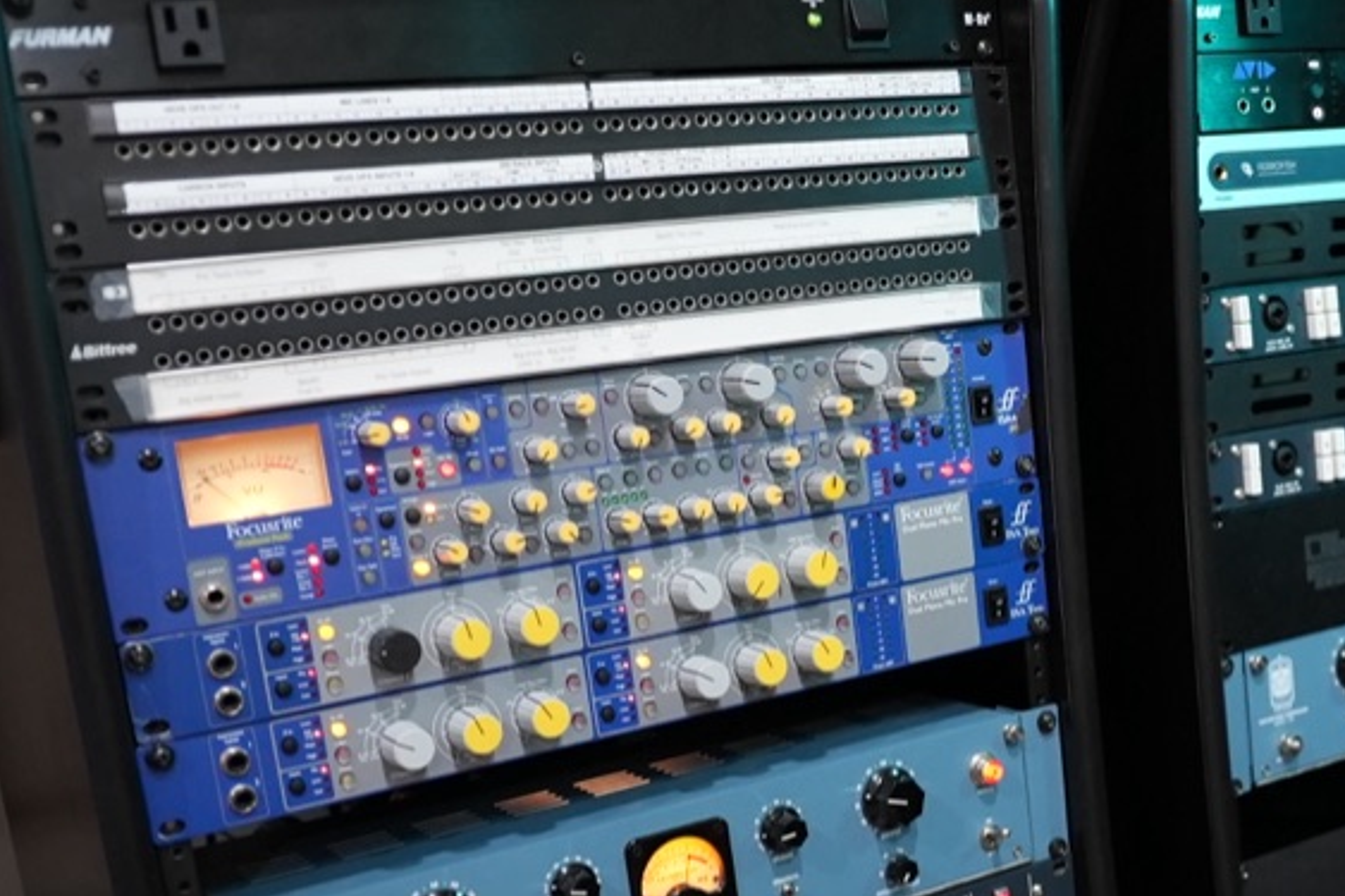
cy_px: 663
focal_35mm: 48
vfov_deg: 27.7
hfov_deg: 39.9
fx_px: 1793
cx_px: 1025
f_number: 2
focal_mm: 18
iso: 2500
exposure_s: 1/160
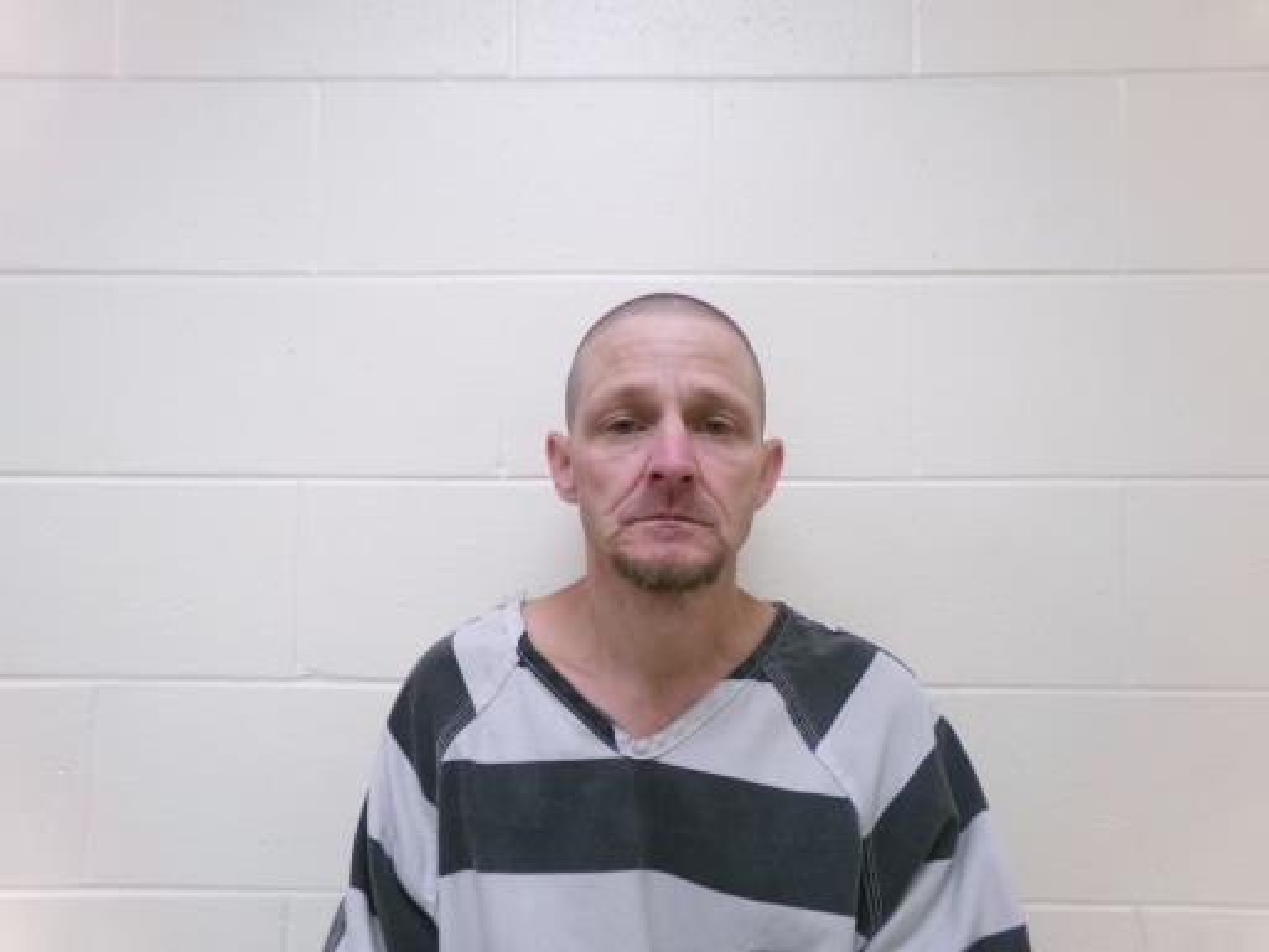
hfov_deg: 71.6
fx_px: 880
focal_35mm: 24
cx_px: 634
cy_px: 476
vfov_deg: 56.8
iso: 200
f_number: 3.7
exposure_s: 1/18
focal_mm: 4.3
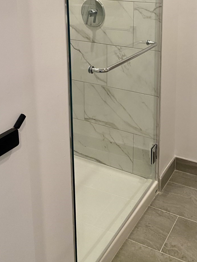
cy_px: 47
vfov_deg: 41.7
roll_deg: -1.7
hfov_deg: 33.2
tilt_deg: -12.8
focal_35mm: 43
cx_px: 137
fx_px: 326
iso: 100
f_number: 1.8
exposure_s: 1/60
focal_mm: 4.25
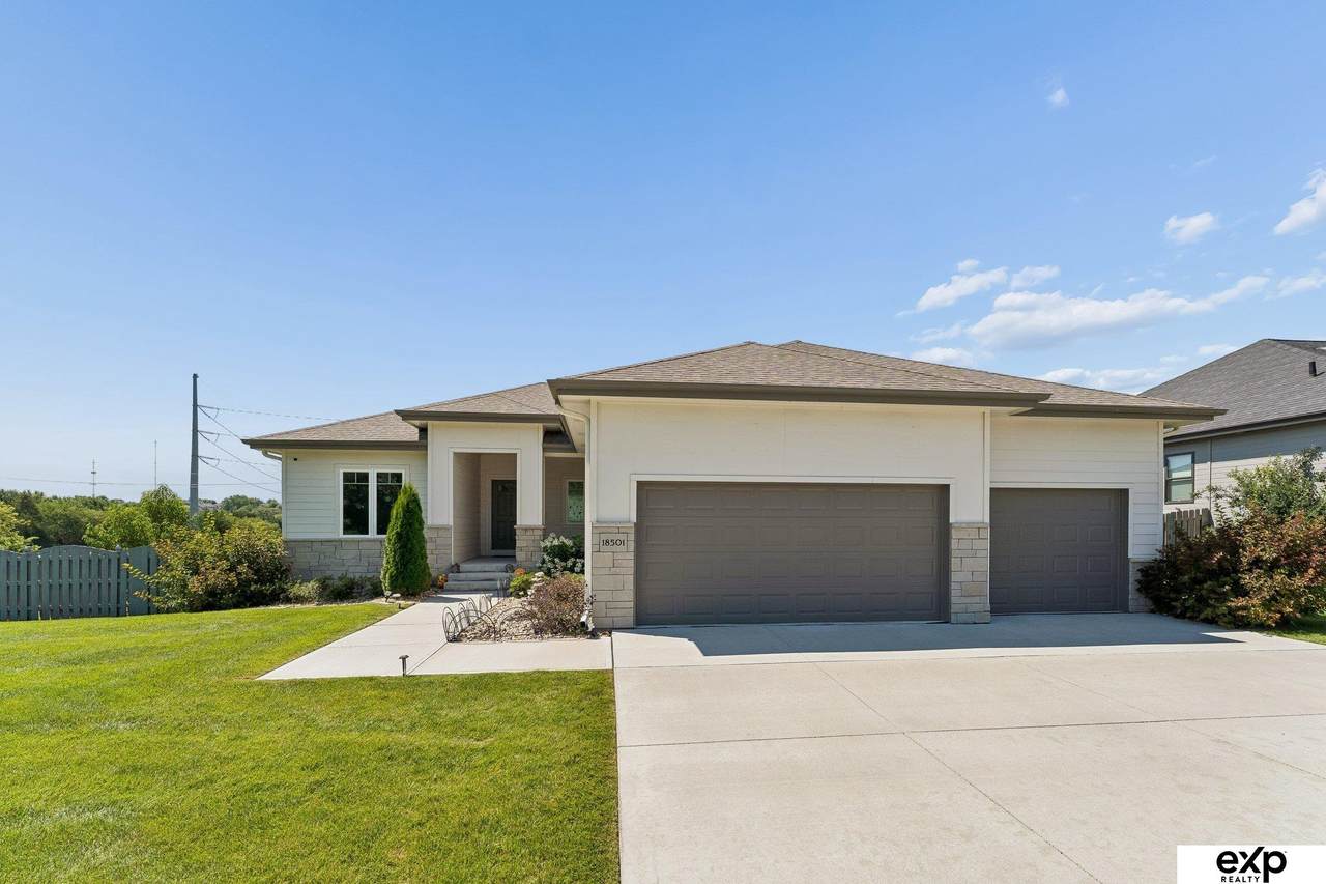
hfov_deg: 104.3
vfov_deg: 81.2
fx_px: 516
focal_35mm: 14
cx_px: 663
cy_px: 442
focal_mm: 14
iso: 200
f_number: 8
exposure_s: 1/1000
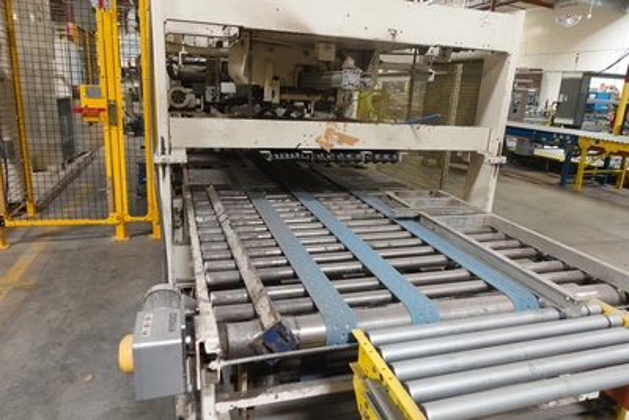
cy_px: 210
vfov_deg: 53.2
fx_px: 419
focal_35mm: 24
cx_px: 314
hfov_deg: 73.7
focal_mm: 8.8
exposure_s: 1/250
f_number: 1.8
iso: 2000
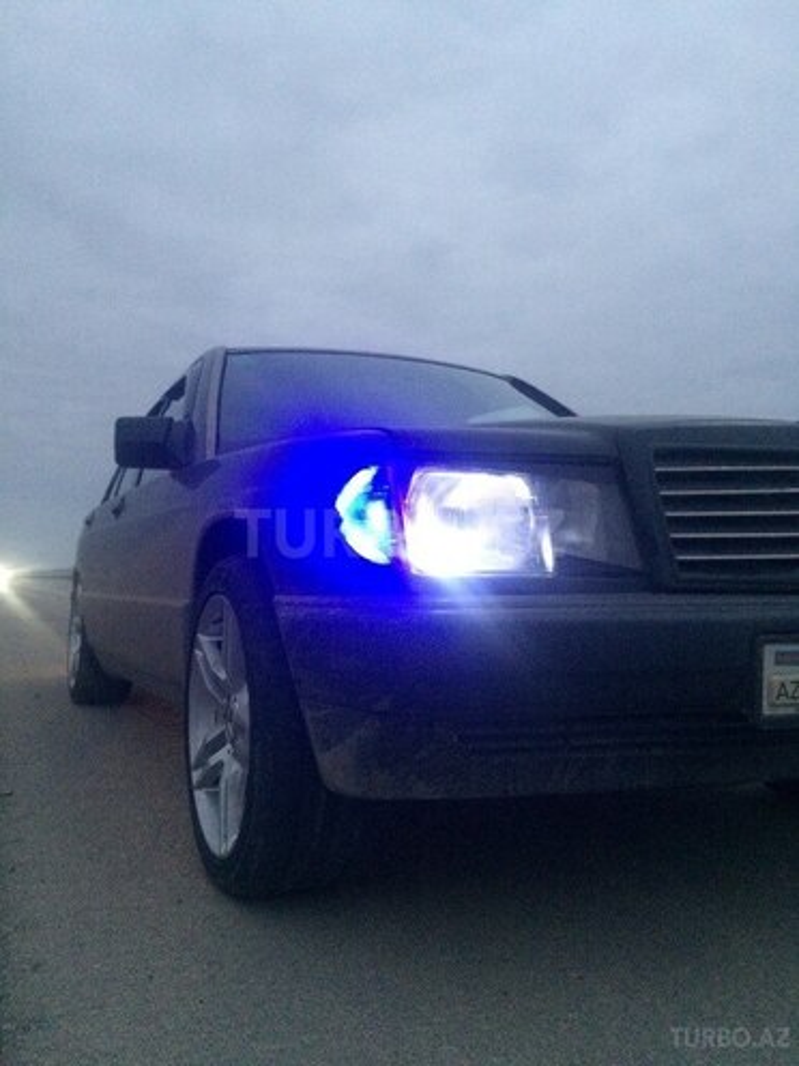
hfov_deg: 48.2
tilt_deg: +2.1
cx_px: 400
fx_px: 892
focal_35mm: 29
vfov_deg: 61.7
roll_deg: +0.4
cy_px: 533
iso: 400
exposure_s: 1/17
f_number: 2.2
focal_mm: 4.15
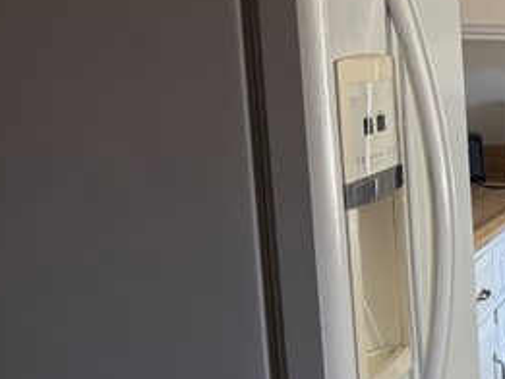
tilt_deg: -9.2
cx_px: 935
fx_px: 1372
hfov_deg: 16.9
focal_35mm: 94
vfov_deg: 15.7
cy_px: 249
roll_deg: -0.8
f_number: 1.78
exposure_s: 1/193
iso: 100
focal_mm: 6.76
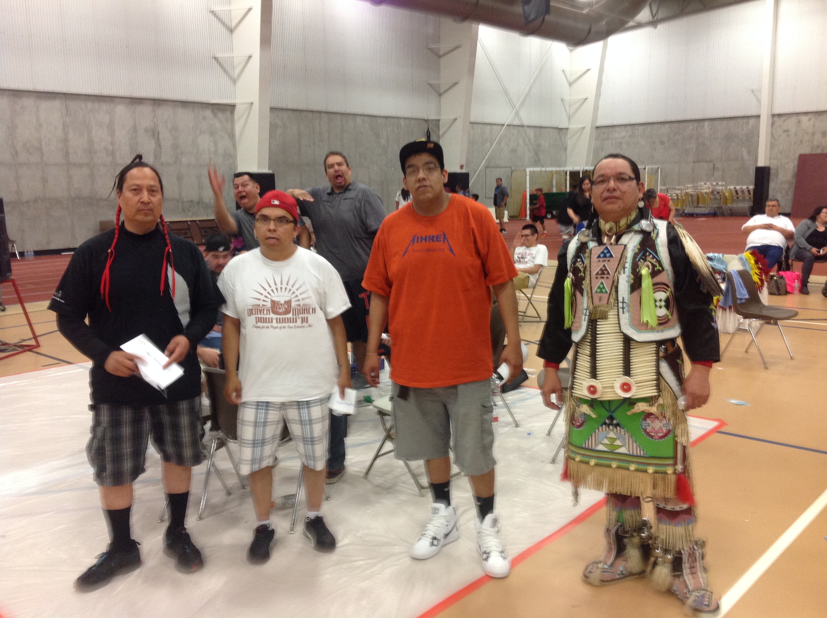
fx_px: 835
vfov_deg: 40.6
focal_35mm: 35
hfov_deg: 52.7
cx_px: 414
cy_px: 309
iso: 125
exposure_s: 1/15
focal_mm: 4.28
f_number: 2.4
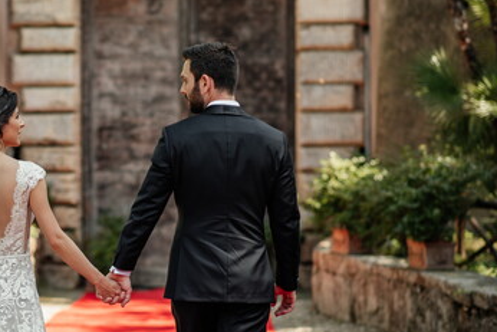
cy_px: 119
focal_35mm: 145
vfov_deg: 9.5
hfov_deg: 14.1
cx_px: 95
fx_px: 2003
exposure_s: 1/1600
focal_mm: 85
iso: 200
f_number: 2.5
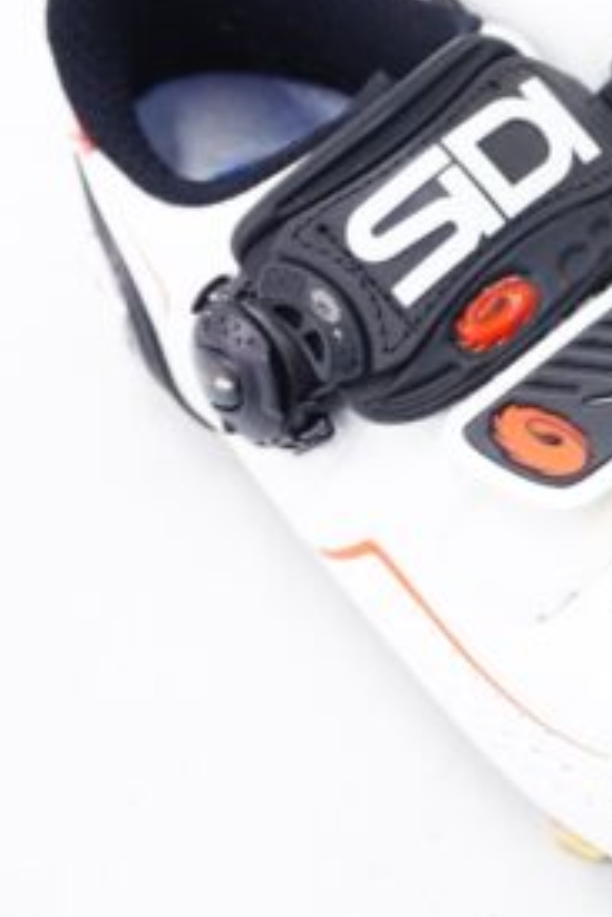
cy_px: 325
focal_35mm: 82
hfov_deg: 16.0
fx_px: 2091
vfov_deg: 24.6
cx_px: 729
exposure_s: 1/30
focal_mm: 25
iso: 1600
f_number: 5.6
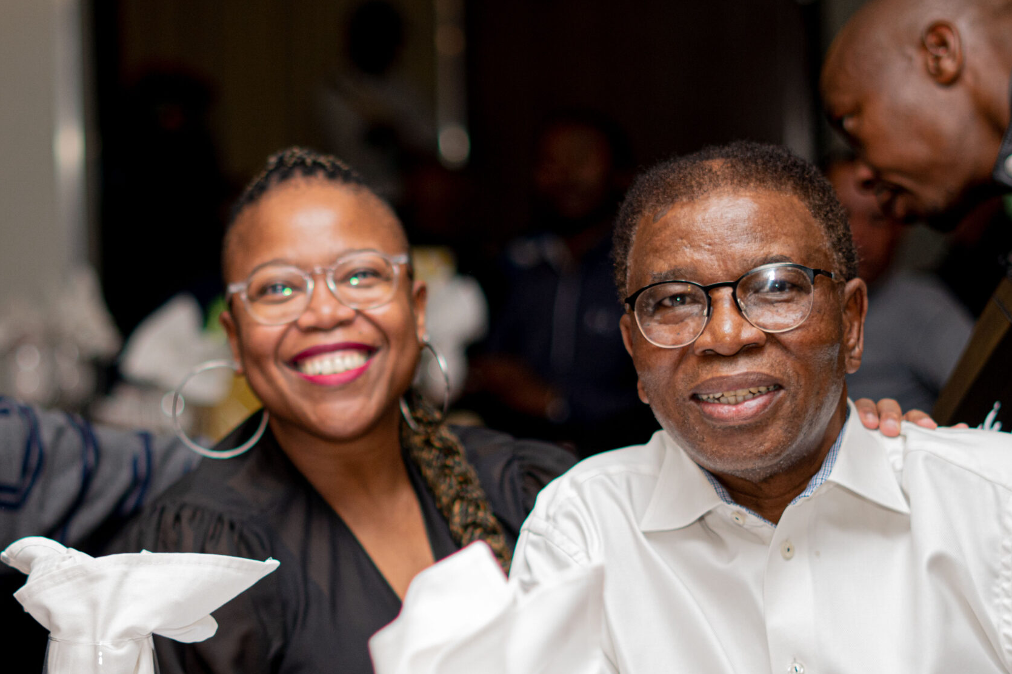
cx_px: 358
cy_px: 399
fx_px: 3232
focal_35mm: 115
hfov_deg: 17.8
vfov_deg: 11.9
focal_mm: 50
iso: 400
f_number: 1.8
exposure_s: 1/200
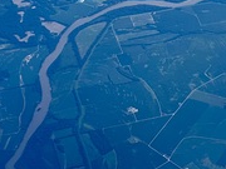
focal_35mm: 160
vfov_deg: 9.2
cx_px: 352
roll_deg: -3.0
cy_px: -10
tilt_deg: -31.4
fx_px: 1045
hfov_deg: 11.7
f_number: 1.78
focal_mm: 6.86
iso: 64
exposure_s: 1/1992
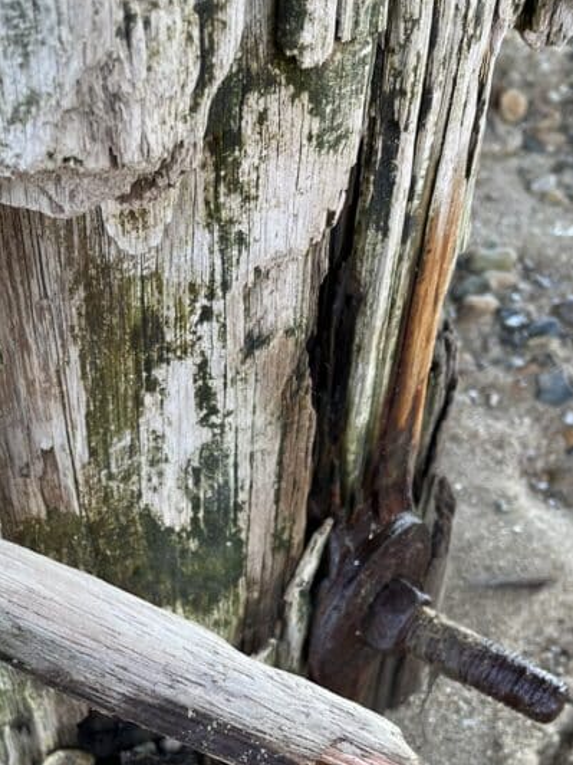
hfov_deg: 28.5
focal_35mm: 50
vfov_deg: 36.3
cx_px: 113
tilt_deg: -50.8
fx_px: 1104
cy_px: 661
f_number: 1.6
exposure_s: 1/121
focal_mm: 5.1
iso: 64
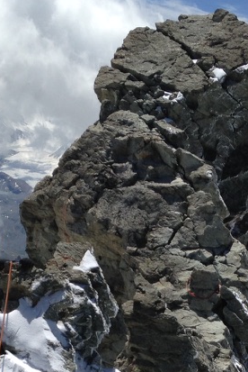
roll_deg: -8.8
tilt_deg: -15.4
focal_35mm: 85
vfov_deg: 23.3
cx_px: 153
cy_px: 331
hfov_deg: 16.1
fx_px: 877
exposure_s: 1/3012
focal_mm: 4.12
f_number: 2.4
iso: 50
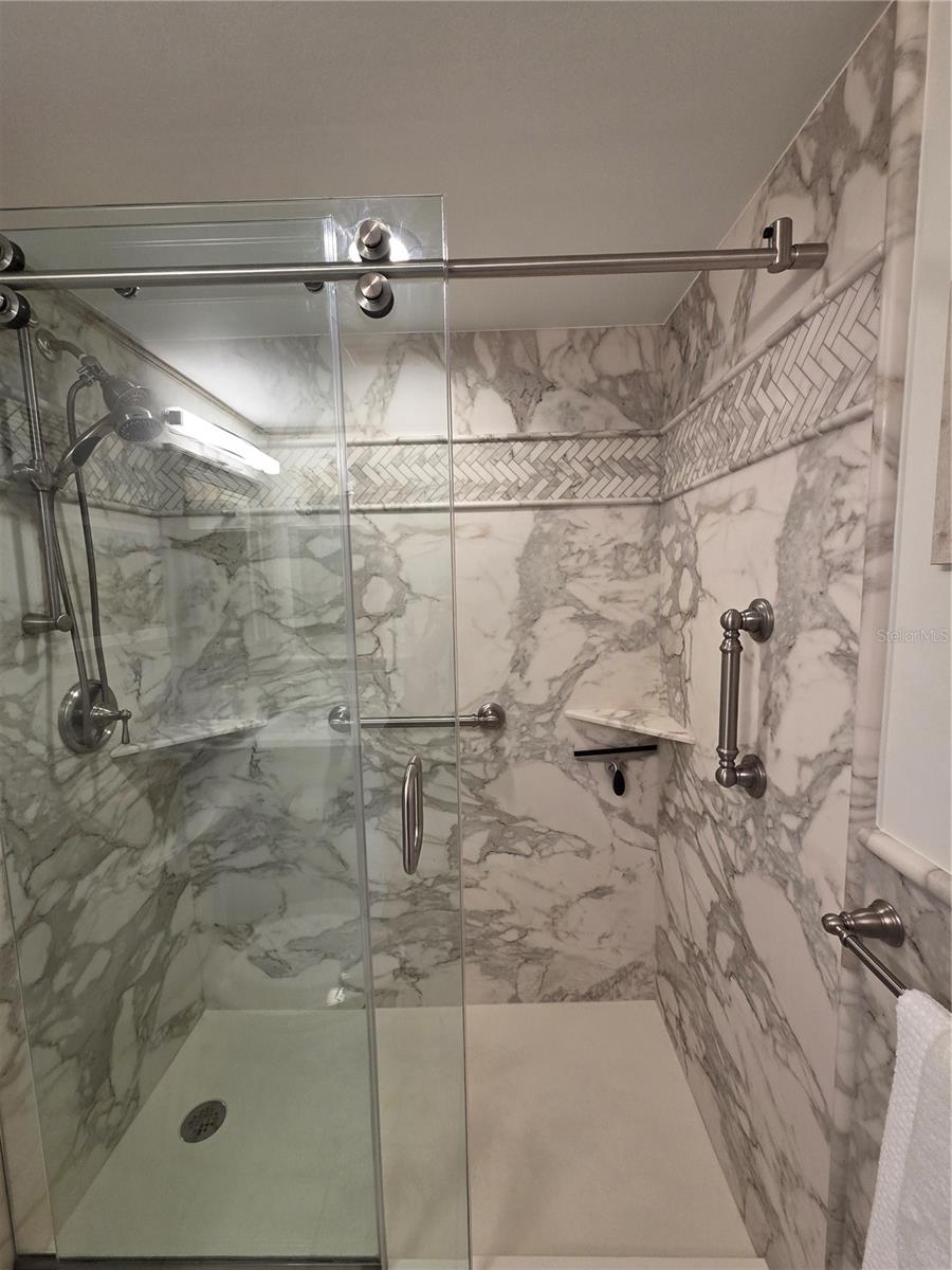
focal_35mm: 13
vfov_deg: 106.2
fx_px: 477
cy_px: 635
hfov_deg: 89.9
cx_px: 476
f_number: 2.2
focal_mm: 2.2
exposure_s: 1/120
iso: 250
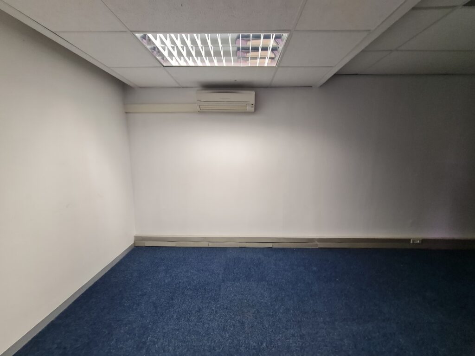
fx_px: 178
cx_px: 238
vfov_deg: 89.9
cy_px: 178
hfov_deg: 106.2
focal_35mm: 13
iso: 250
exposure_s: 1/50
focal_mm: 2.2
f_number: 2.2
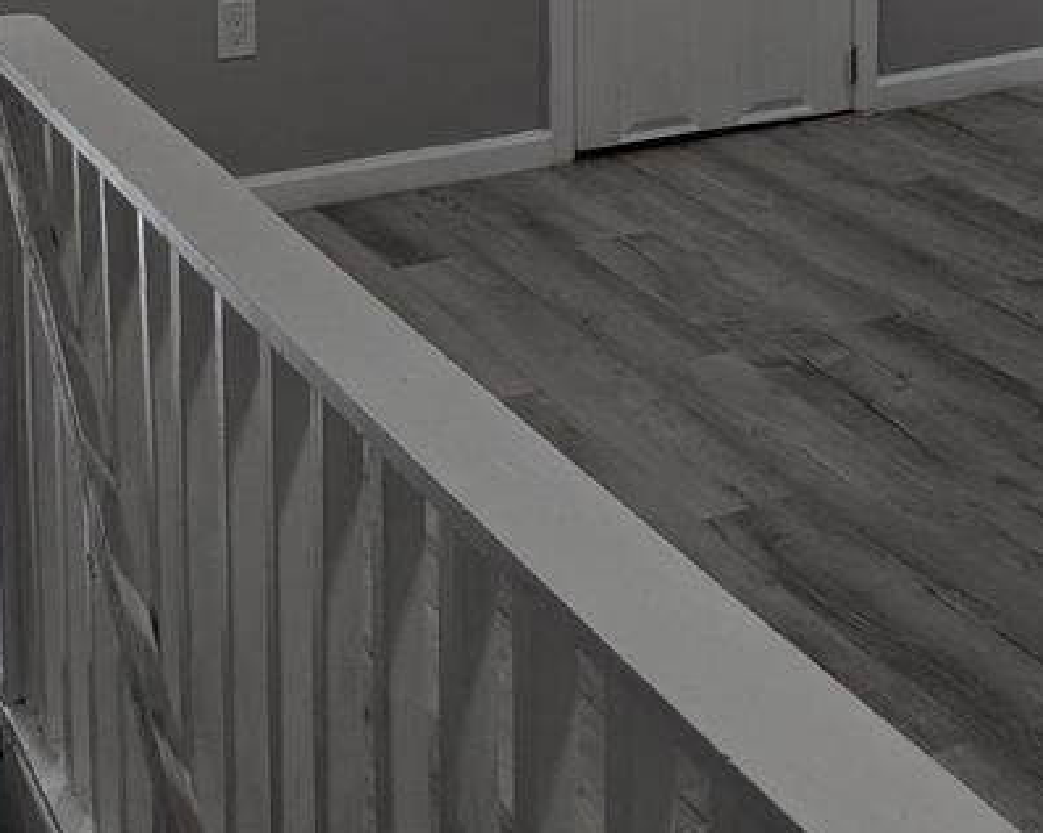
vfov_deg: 20.9
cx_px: 743
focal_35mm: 68
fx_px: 2098
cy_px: -168
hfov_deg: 27.6
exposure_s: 1/40
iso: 35
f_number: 1.73
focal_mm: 4.38
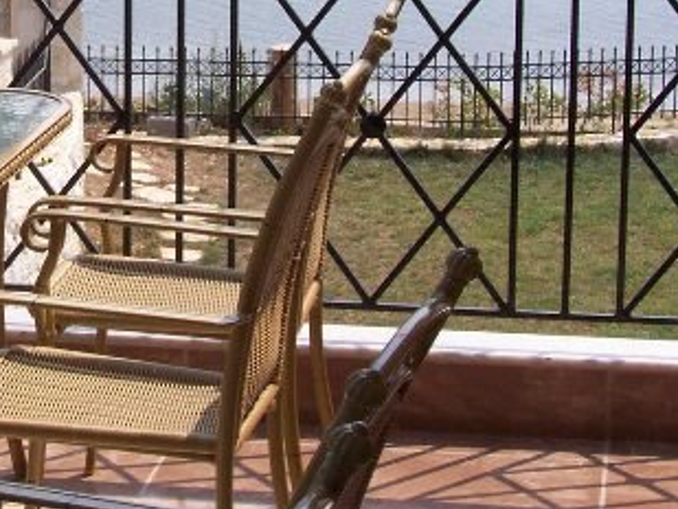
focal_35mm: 137
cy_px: -116
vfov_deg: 10.6
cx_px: 29
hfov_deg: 14.2
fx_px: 2684
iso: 80
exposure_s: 1/370
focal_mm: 8.7
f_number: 6.1
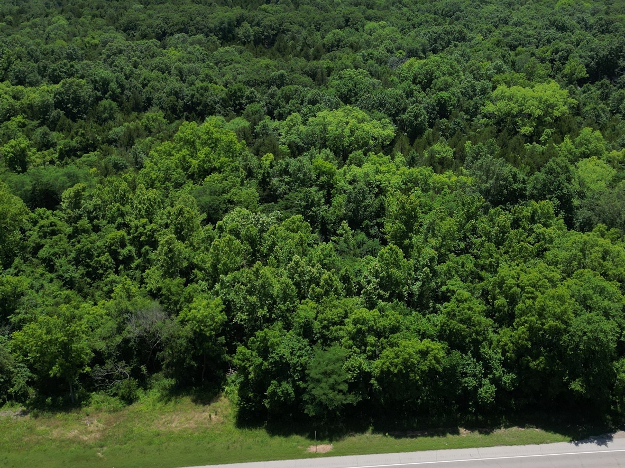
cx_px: 403
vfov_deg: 36.7
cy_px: 192
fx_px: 704
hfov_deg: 47.3
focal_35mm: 39
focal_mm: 6.72
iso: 110
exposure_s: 1/3000
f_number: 1.7
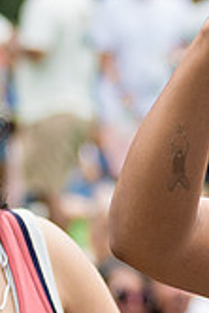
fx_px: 3745
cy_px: 209
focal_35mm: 431
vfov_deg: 4.8
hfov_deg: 3.1
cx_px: 561
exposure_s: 1/640
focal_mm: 92
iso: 500
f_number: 5
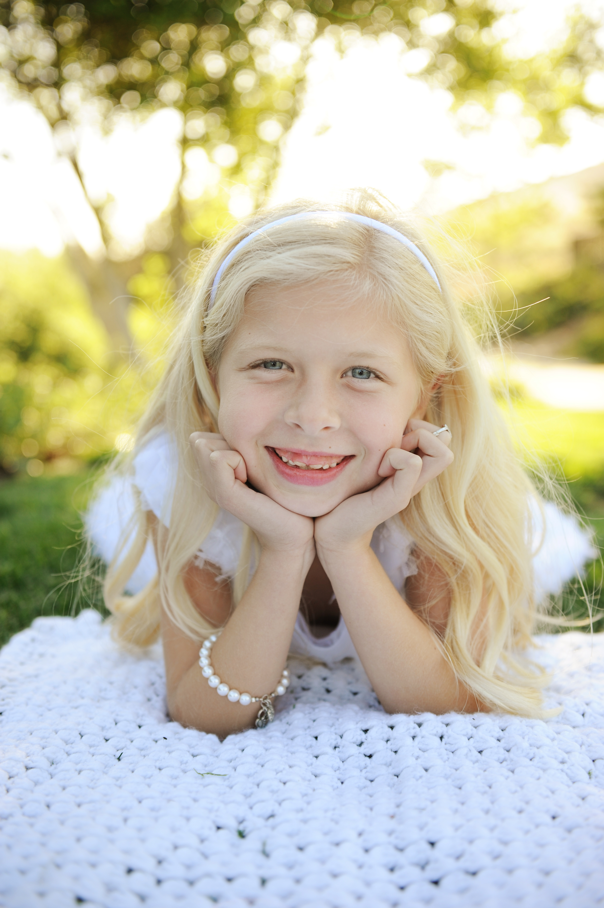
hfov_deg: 35.0
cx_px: 302
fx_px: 958
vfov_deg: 50.7
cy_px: 454
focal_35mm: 38
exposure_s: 1/500
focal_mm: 38
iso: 200
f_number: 2.8
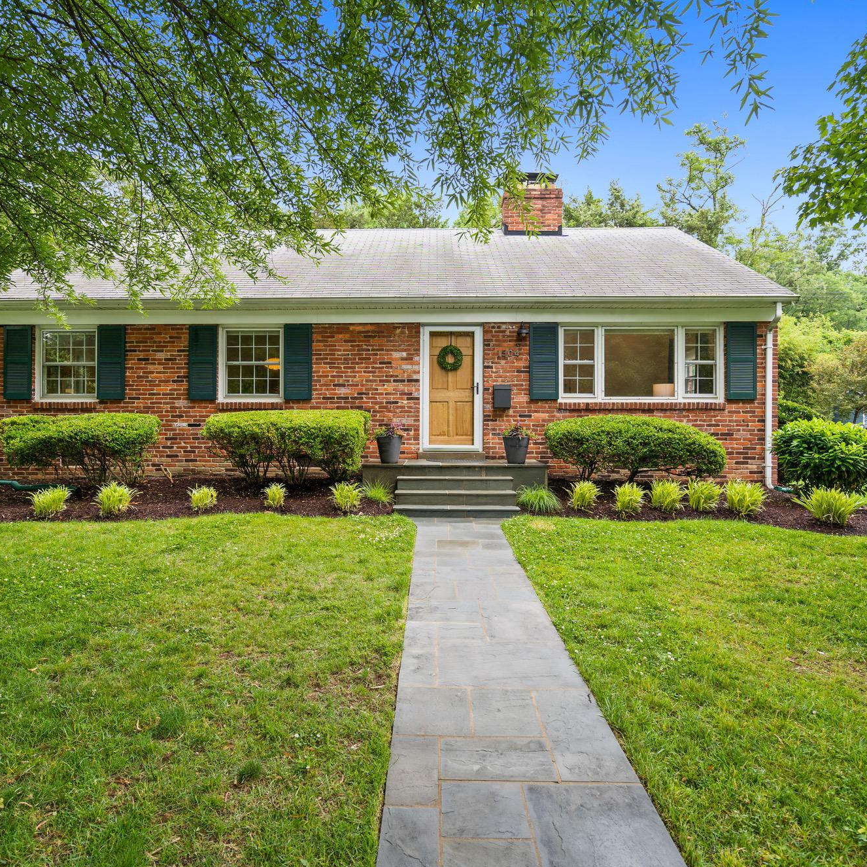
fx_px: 595
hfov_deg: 72.1
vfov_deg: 72.1
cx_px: 405
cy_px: 436
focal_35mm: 21
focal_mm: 16
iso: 200
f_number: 4
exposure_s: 1/100
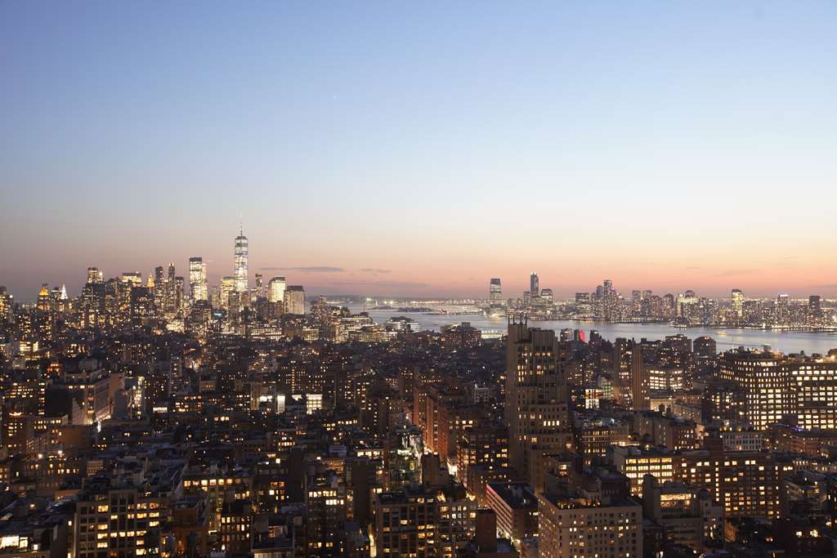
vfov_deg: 41.1
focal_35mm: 32
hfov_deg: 58.7
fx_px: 744
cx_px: 418
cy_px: 279
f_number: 5
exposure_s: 2
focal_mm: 32
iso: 400
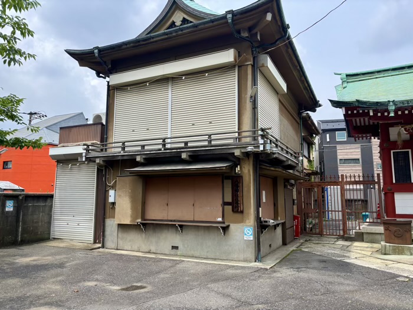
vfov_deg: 53.1
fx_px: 310
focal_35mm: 26
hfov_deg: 67.3
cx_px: 206
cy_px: 155
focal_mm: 5.96
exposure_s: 1/1812
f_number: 1.6
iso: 50
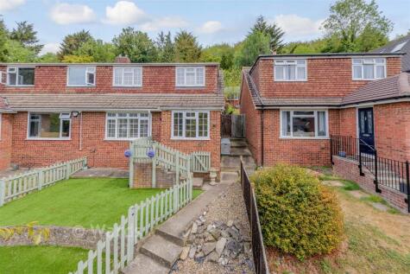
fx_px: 159
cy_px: 137
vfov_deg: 81.2
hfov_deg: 104.2
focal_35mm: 14
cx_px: 205
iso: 100
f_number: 8
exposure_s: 1/100
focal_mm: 14
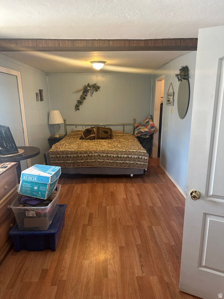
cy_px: 150
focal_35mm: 24
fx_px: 207
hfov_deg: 56.8
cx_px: 112
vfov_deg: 71.6
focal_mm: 6.86
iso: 200
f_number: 1.78
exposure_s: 1/60
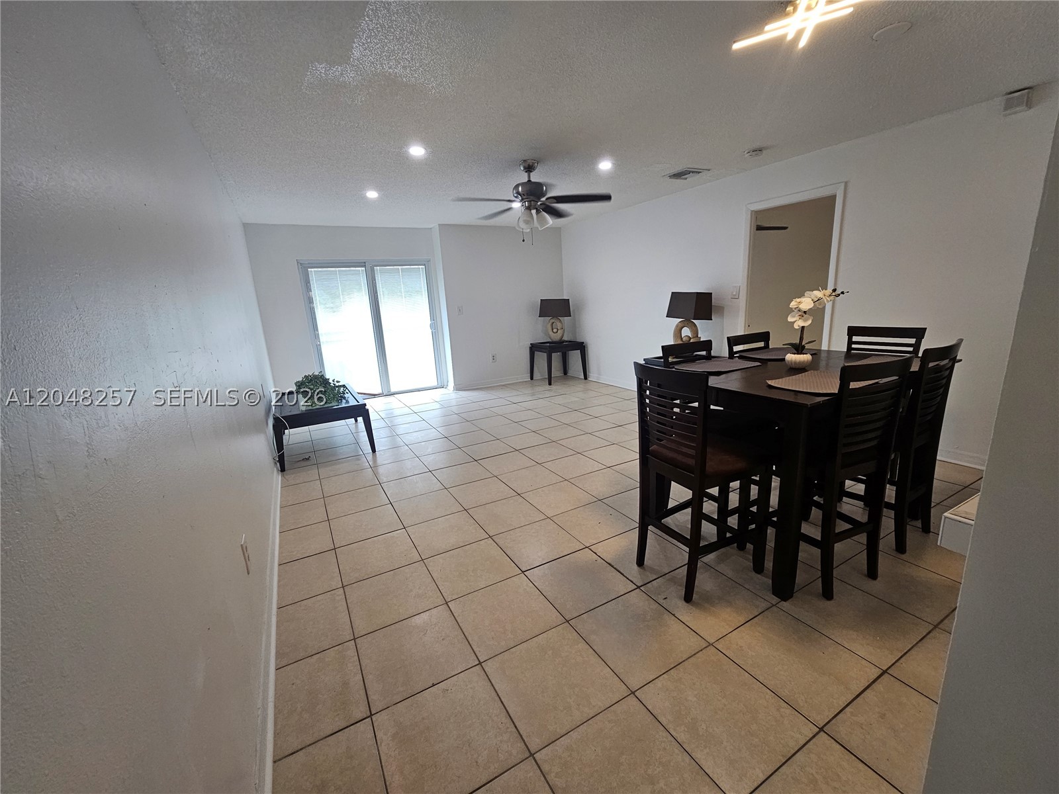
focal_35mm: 13
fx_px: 398
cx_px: 530
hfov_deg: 106.2
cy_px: 397
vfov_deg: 89.9
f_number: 2.2
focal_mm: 2.2
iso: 100
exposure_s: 1/60
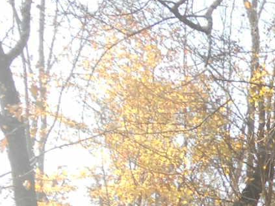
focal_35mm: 155
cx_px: 557
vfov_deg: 9.1
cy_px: 383
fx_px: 1231
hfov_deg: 11.4
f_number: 3.5
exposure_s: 1/160
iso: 80
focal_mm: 5.8
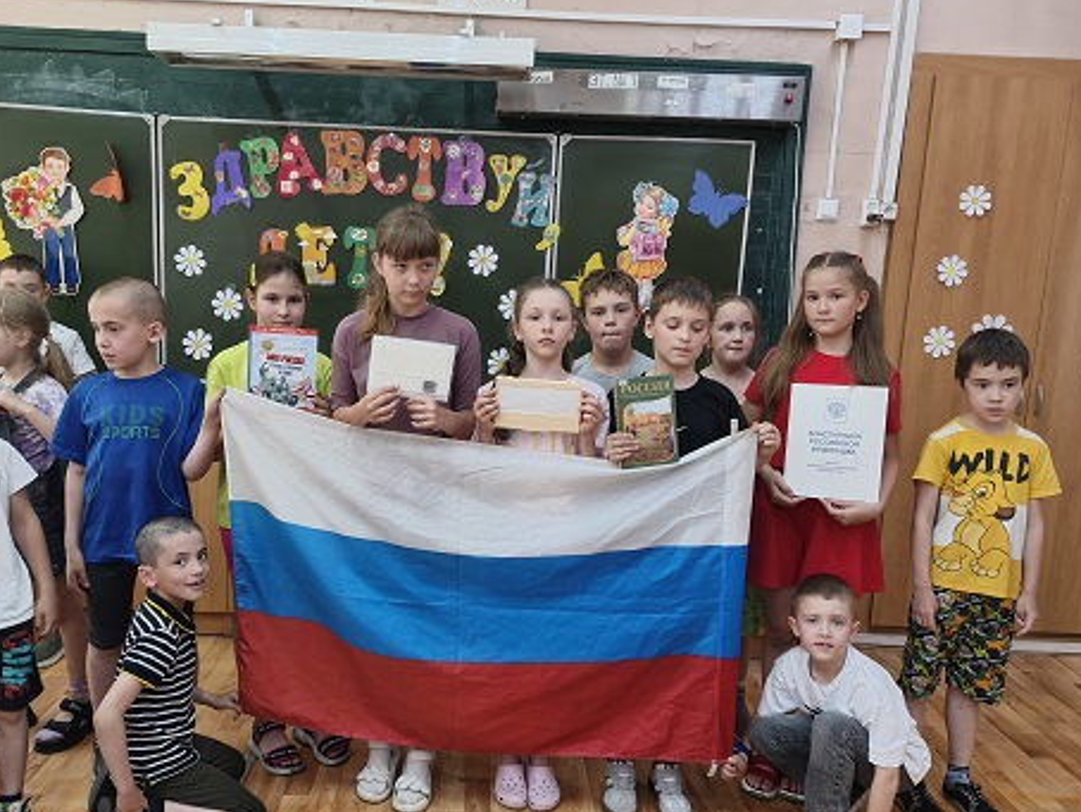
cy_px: 445
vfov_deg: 51.3
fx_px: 844
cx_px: 470
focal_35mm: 27
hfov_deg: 65.0
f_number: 1.8
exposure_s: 1/100
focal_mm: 5.56
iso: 177
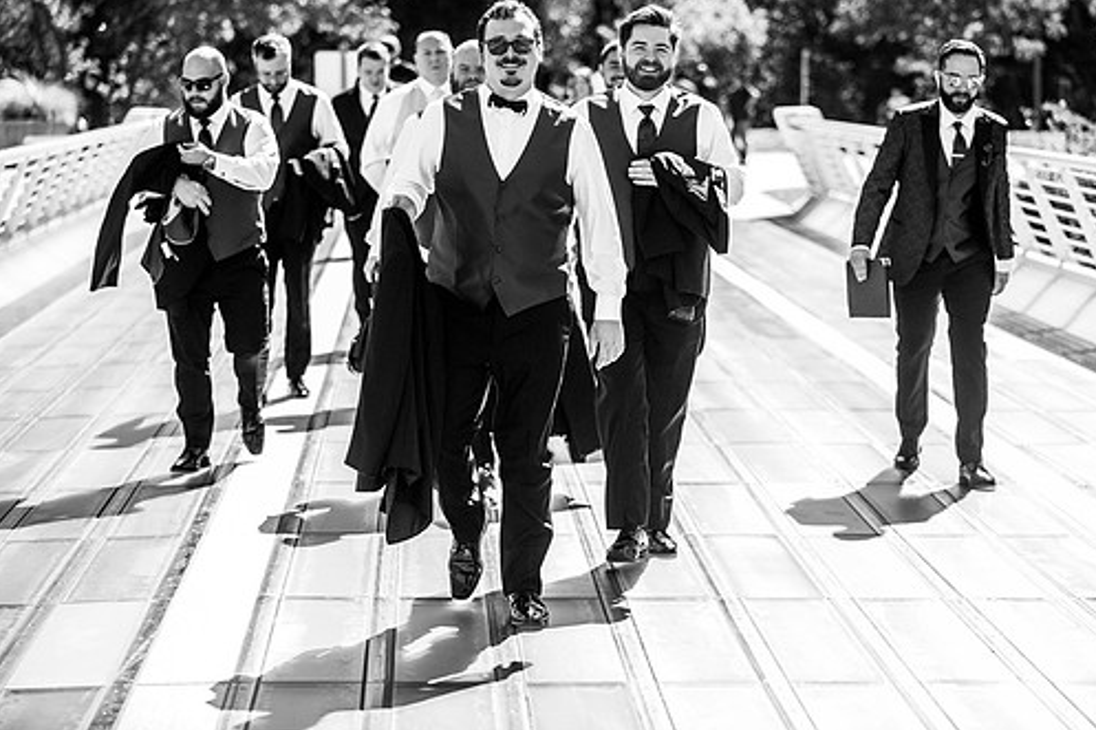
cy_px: 309
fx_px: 3621
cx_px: 615
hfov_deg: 17.2
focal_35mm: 119
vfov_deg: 11.5
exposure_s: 1/8000
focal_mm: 102
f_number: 2.8
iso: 2000
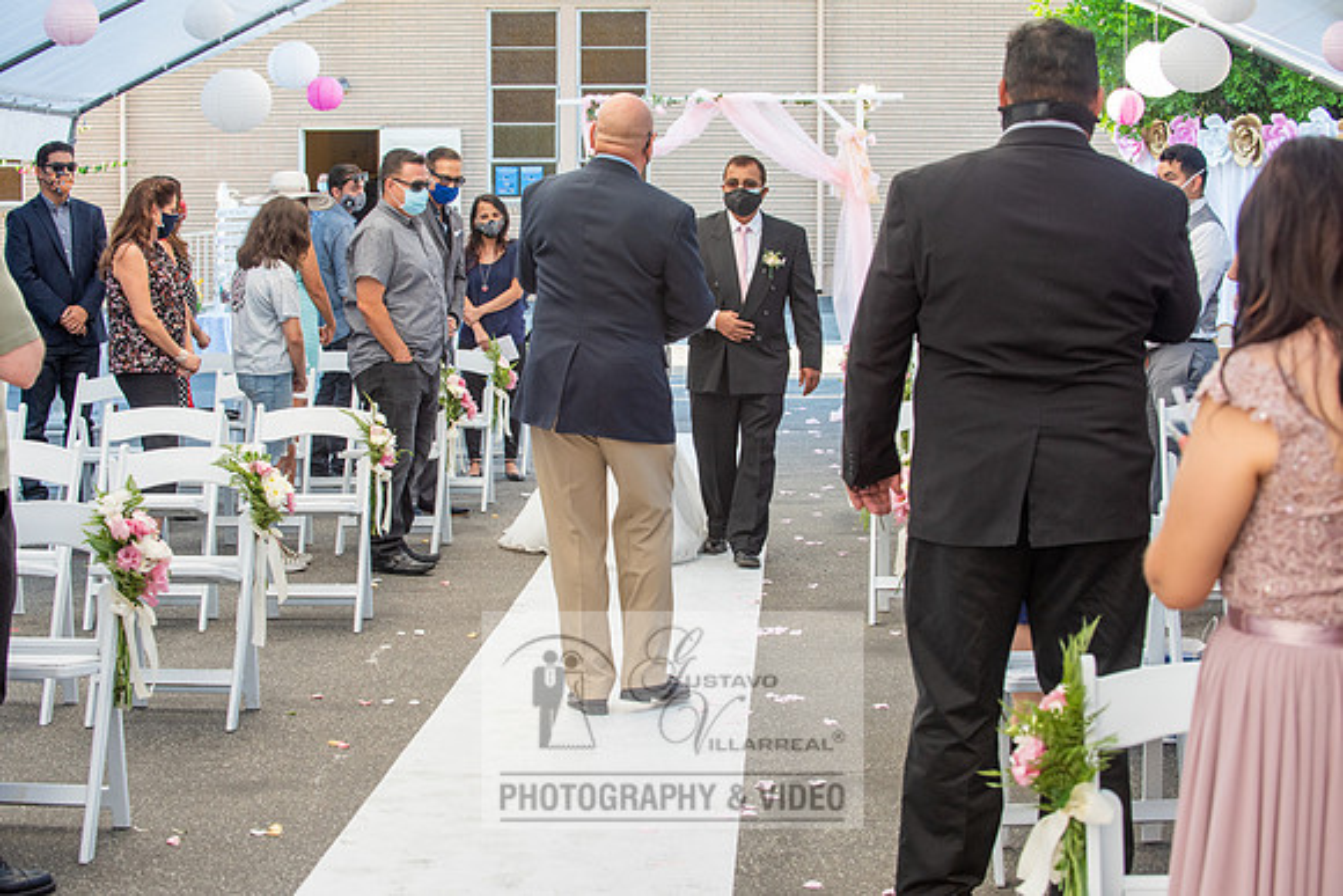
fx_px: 2679
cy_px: 448
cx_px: 672
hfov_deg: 28.1
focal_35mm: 72
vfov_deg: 19.0
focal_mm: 70
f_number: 7.1
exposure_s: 1/125
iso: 640
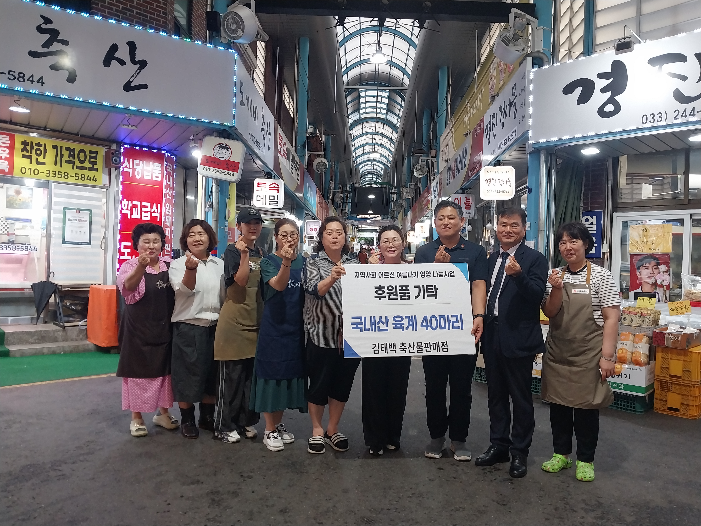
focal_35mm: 26
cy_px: 263
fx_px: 527
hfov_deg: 67.3
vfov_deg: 53.1
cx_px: 350
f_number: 1.8
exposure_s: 1/60
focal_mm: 4
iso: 160
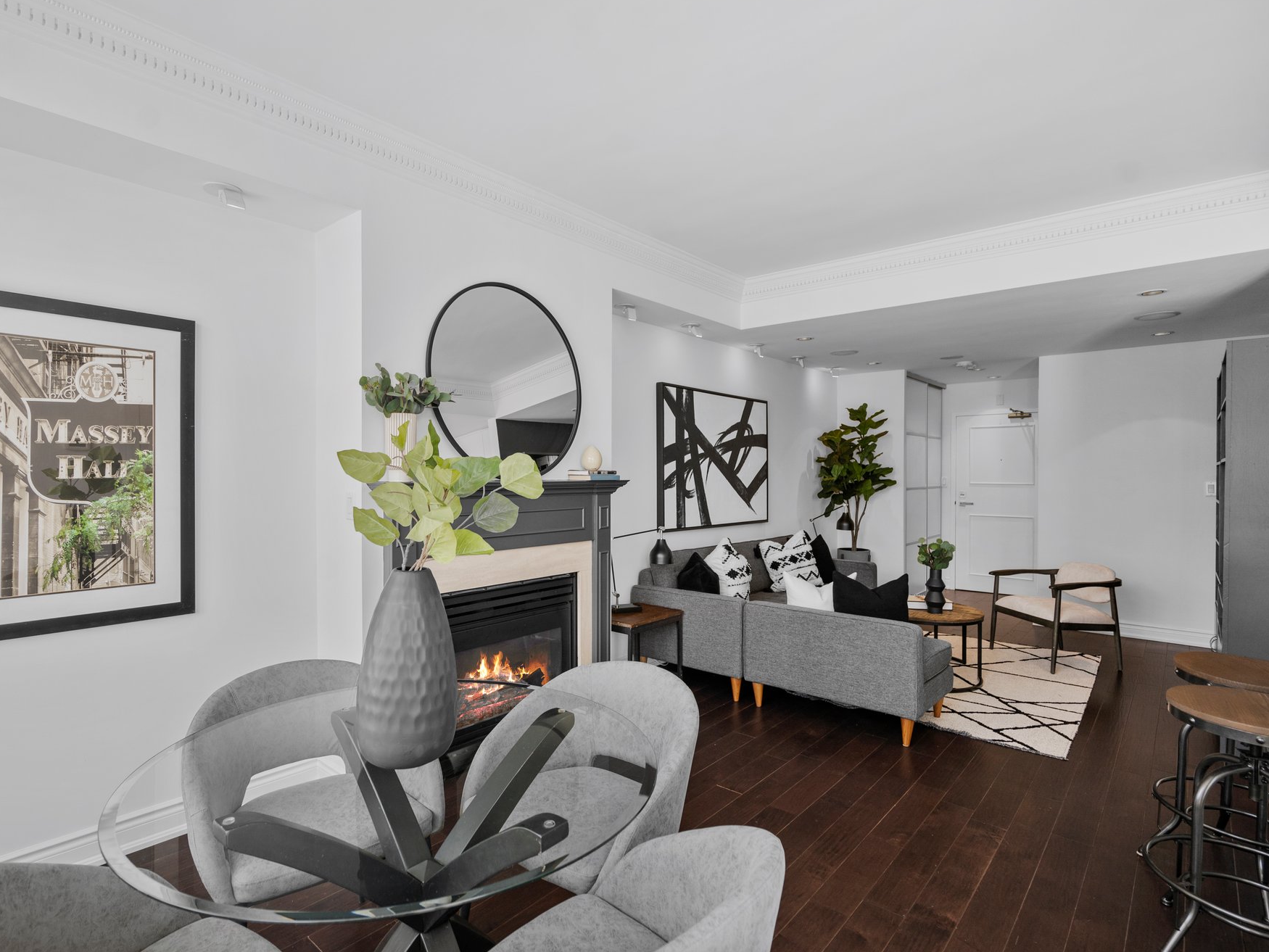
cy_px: 473
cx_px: 599
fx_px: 660
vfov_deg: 71.6
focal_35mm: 18
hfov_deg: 87.7
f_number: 5
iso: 250
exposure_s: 1/30
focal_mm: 16
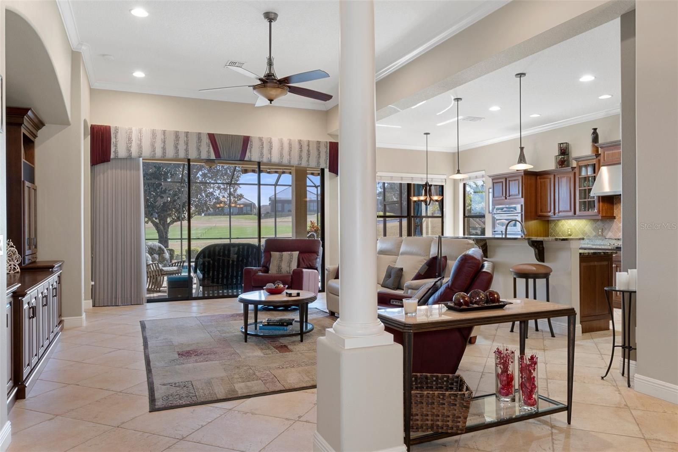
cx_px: 339
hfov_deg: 73.8
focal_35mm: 24
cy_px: 226
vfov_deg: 53.1
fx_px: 452
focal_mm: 16
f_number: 8
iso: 320
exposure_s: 1/1.25
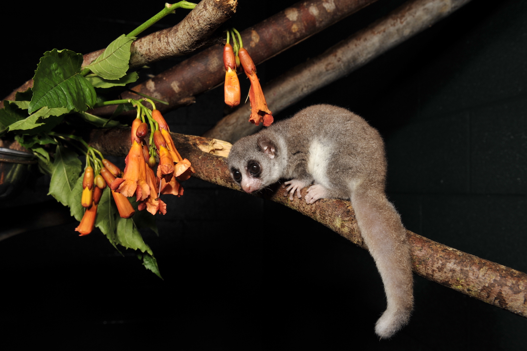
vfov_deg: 41.1
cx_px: 264
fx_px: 468
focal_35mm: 32
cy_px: 176
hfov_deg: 58.7
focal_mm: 32
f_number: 11
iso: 320
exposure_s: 1/160
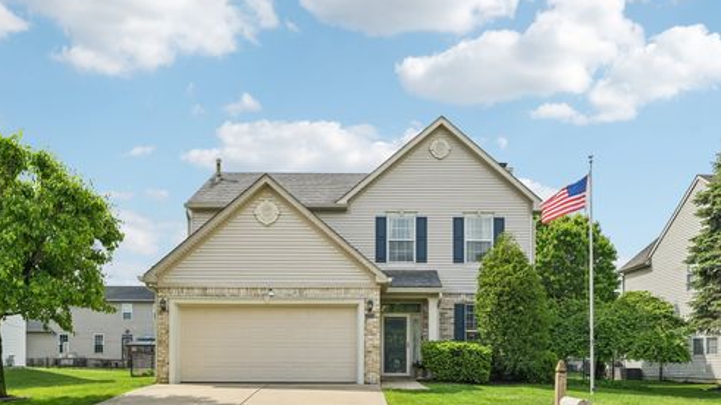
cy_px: 206
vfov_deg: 36.7
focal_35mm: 32
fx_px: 612
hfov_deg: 61.0
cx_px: 360
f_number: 8
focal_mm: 30
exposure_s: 1/400
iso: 100
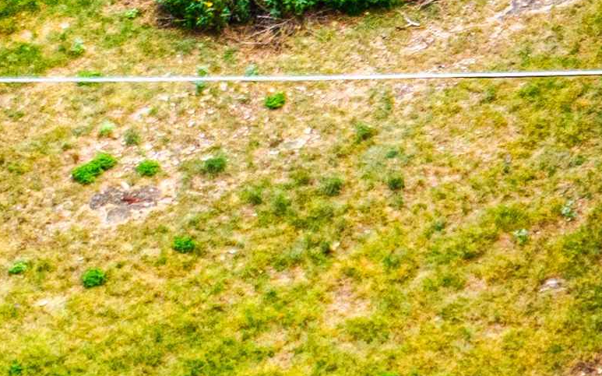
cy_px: -524
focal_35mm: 170
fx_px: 2789
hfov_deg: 10.7
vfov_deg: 7.2
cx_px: 1406
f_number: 3.5
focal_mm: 8.8
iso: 100
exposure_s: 1/50
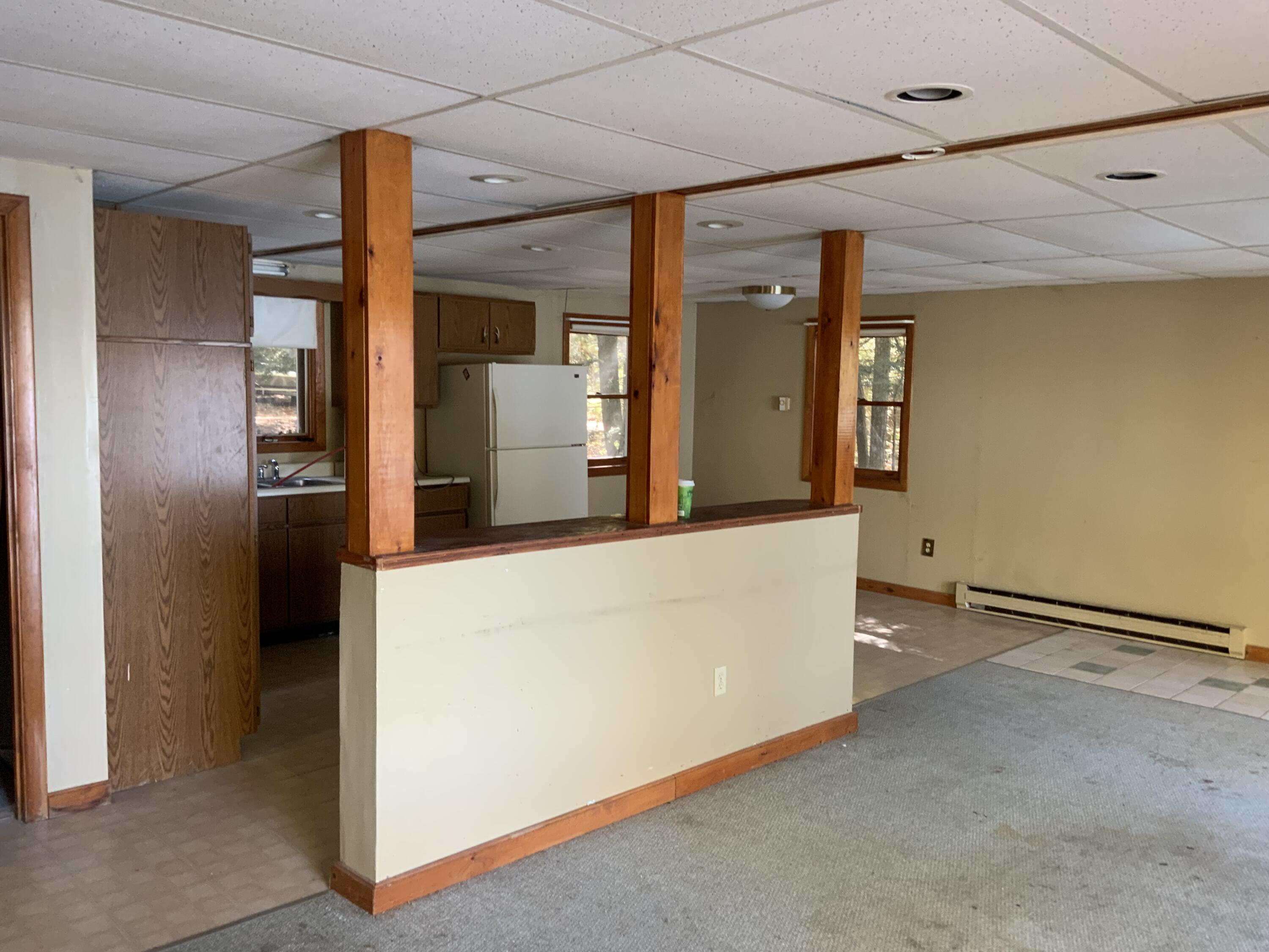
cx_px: 634
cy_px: 476
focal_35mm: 29
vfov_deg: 48.2
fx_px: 1063
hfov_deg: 61.7
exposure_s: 1/40
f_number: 1.8
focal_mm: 3
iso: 80
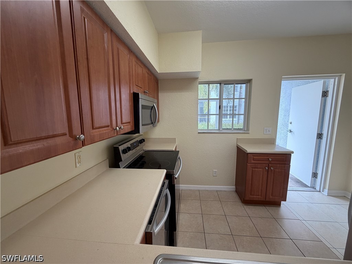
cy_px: 132
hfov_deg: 102.1
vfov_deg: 85.7
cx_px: 176
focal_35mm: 14
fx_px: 142
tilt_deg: -8.3
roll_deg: +1.3
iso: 250
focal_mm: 2.22
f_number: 2.2
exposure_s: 1/120
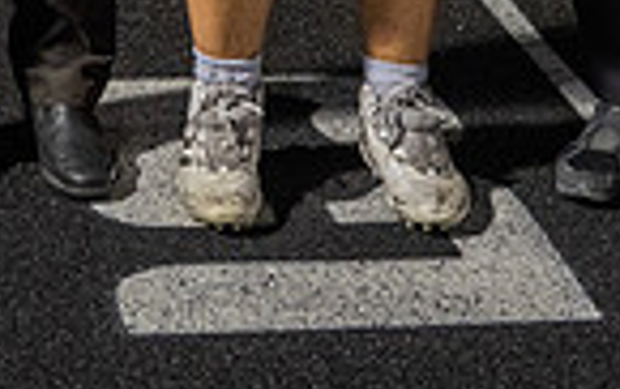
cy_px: -638
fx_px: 2690
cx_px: 186
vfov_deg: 7.6
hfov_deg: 13.1
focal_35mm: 159
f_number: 4
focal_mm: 31
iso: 1250
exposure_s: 1/160
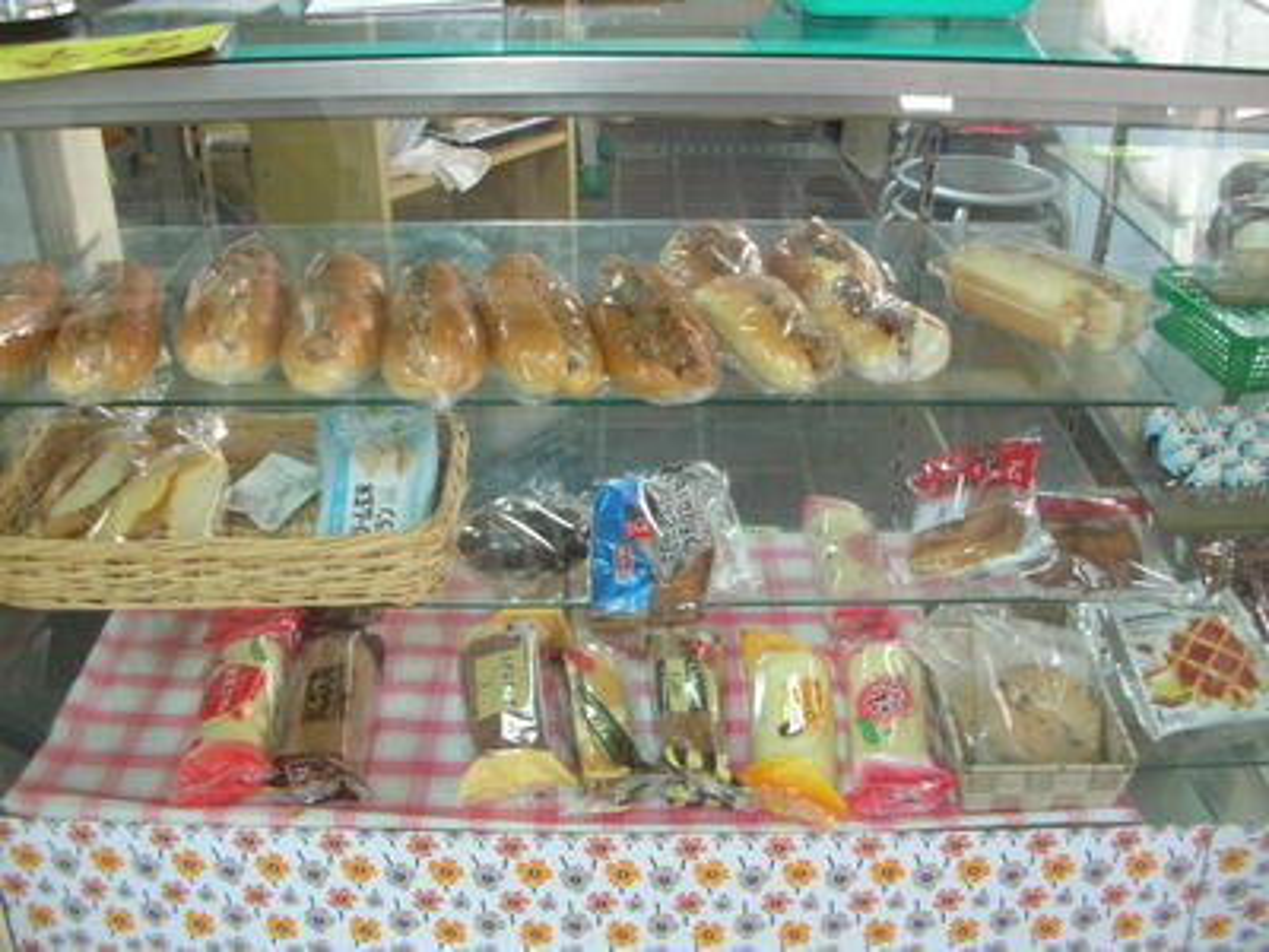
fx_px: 1283
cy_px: 476
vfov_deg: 40.7
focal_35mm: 35
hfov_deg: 52.6
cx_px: 634
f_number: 2.8
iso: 63
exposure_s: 1/5.9
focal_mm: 5.8
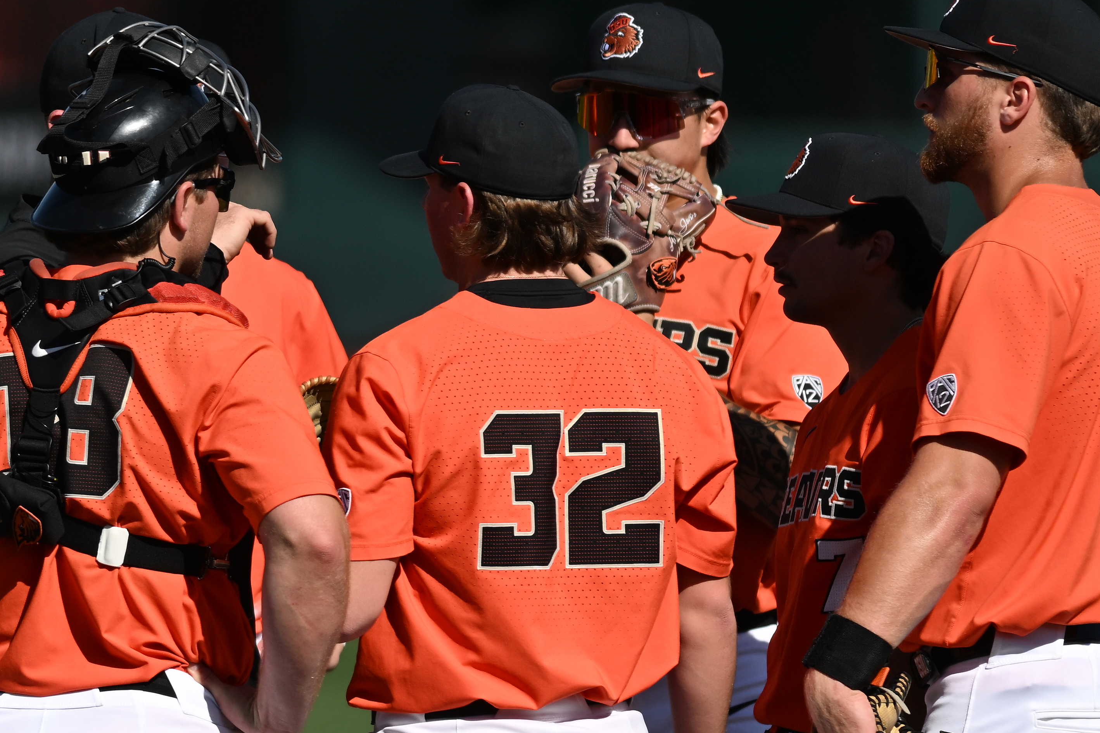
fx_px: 12923
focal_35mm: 423
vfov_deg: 3.2
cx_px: 540
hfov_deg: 4.9
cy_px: 469
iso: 180
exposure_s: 1/5000
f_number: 2.8
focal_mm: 300
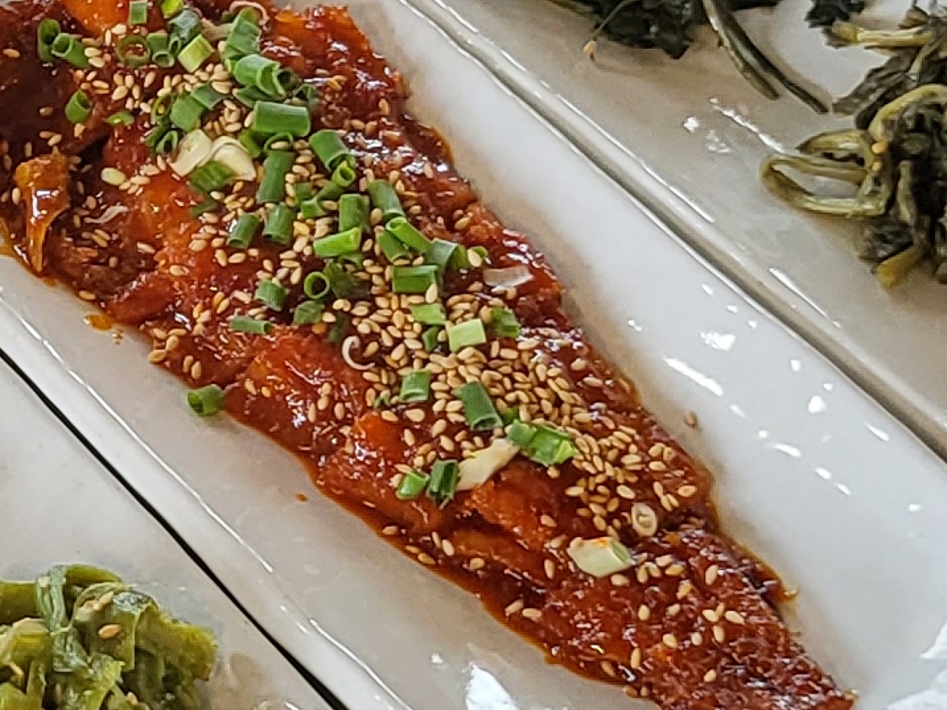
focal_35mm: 145
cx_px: -320
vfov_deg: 10.2
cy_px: 458
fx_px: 3967
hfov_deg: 13.1
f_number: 1.8
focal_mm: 4.25
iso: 200
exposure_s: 1/119
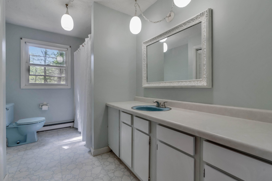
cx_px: 136
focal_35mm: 16
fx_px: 121
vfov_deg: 73.8
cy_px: 90
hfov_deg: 96.7
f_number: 8
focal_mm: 16
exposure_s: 1/250
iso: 800
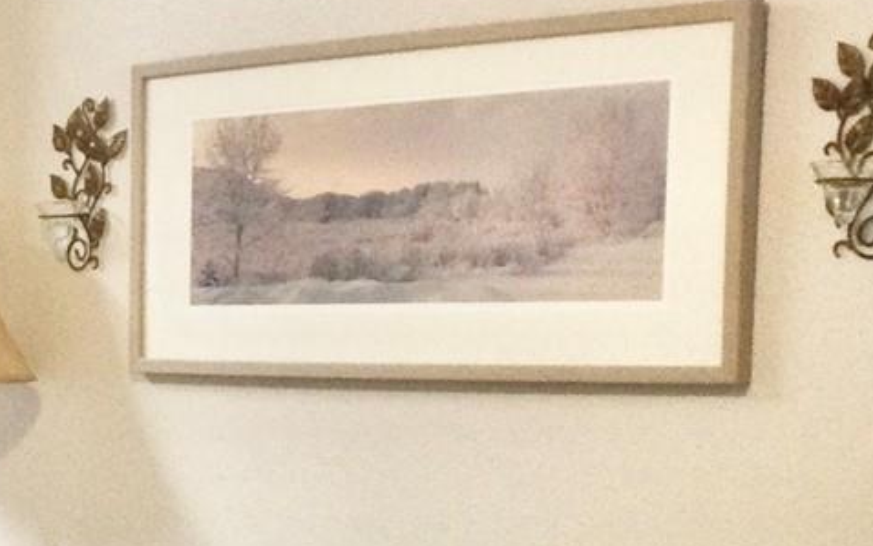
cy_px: 688
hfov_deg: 17.2
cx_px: -400
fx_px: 2618
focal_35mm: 110
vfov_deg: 11.6
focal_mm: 3.3
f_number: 2.4
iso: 64
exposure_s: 1/30
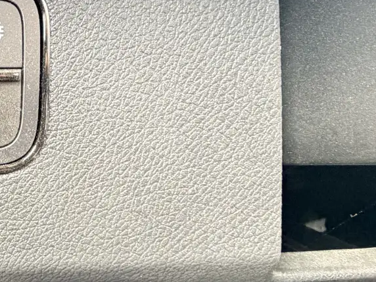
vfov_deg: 30.5
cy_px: 82
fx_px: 511
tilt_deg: -23.8
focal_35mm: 47
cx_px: -206
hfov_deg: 26.8
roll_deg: +0.2
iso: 320
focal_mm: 2.22
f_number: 2.2
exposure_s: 1/60
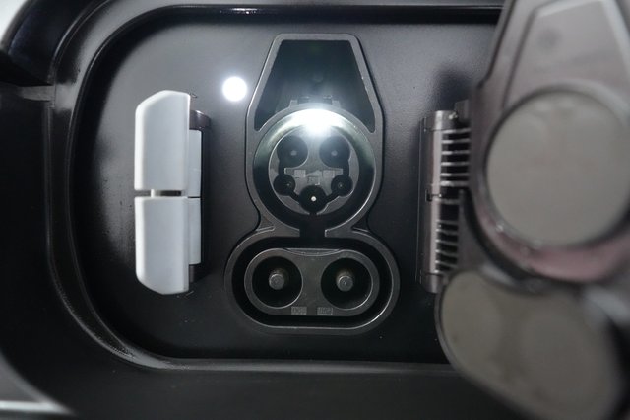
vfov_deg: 51.2
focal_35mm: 25
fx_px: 437
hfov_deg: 71.5
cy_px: 210
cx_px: 315
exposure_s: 1/125
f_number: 2.8
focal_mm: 25
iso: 12800
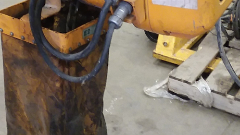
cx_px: 95
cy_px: -34
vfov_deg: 16.8
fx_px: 433
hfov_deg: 30.9
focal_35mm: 68
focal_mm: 2.47
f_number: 1.9
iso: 160
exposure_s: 1/20
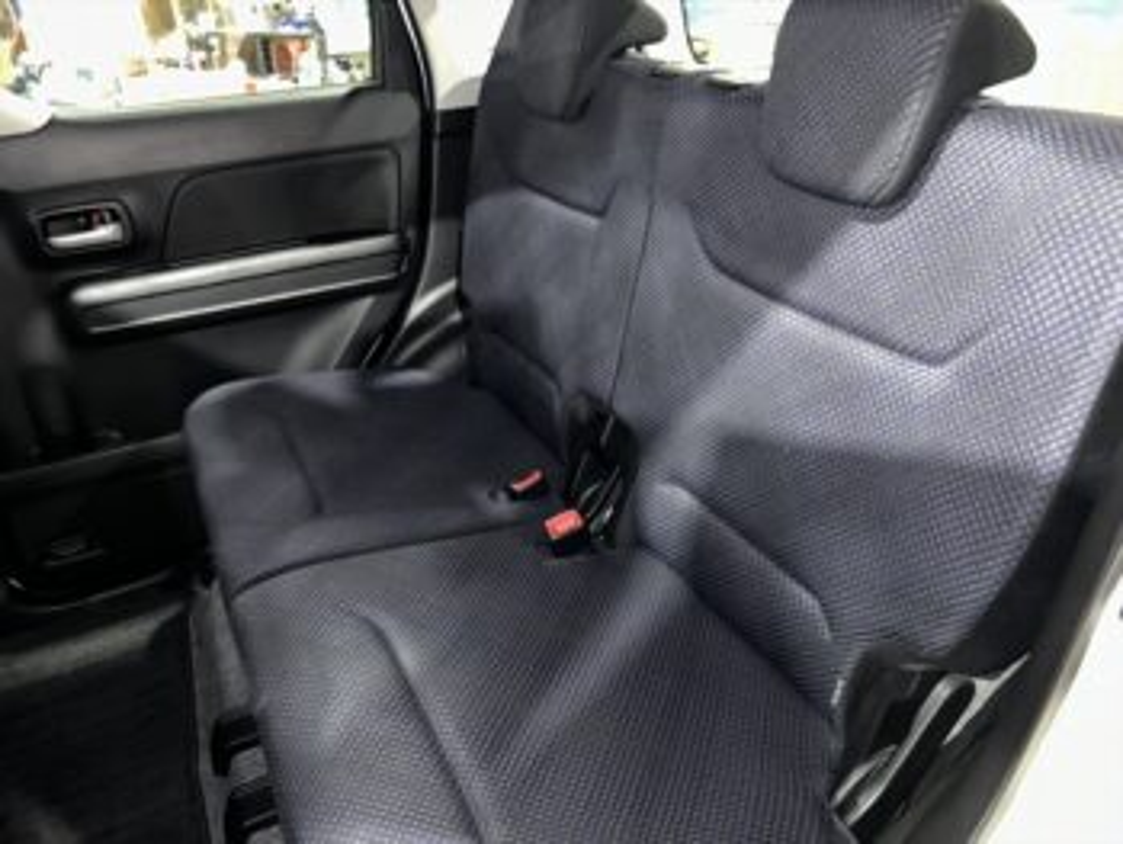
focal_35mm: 26
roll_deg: +1.4
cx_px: 562
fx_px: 844
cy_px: 422
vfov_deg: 53.1
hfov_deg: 67.3
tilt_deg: -28.1
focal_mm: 5.7
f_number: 1.5
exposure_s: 1/4
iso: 200
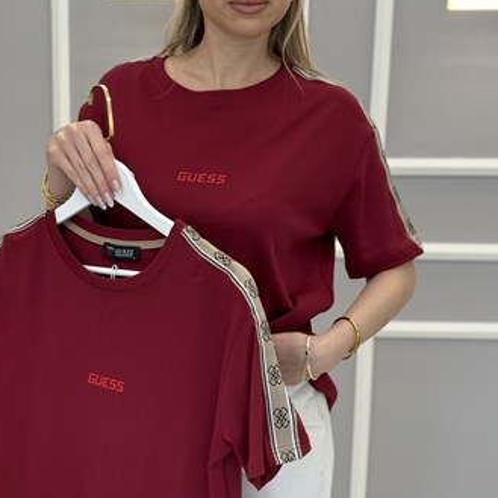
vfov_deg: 25.4
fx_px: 1091
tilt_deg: -11.4
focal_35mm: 67
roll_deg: -1.6
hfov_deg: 25.7
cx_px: 226
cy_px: 377
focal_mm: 6.76
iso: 100
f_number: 1.78
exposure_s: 1/200
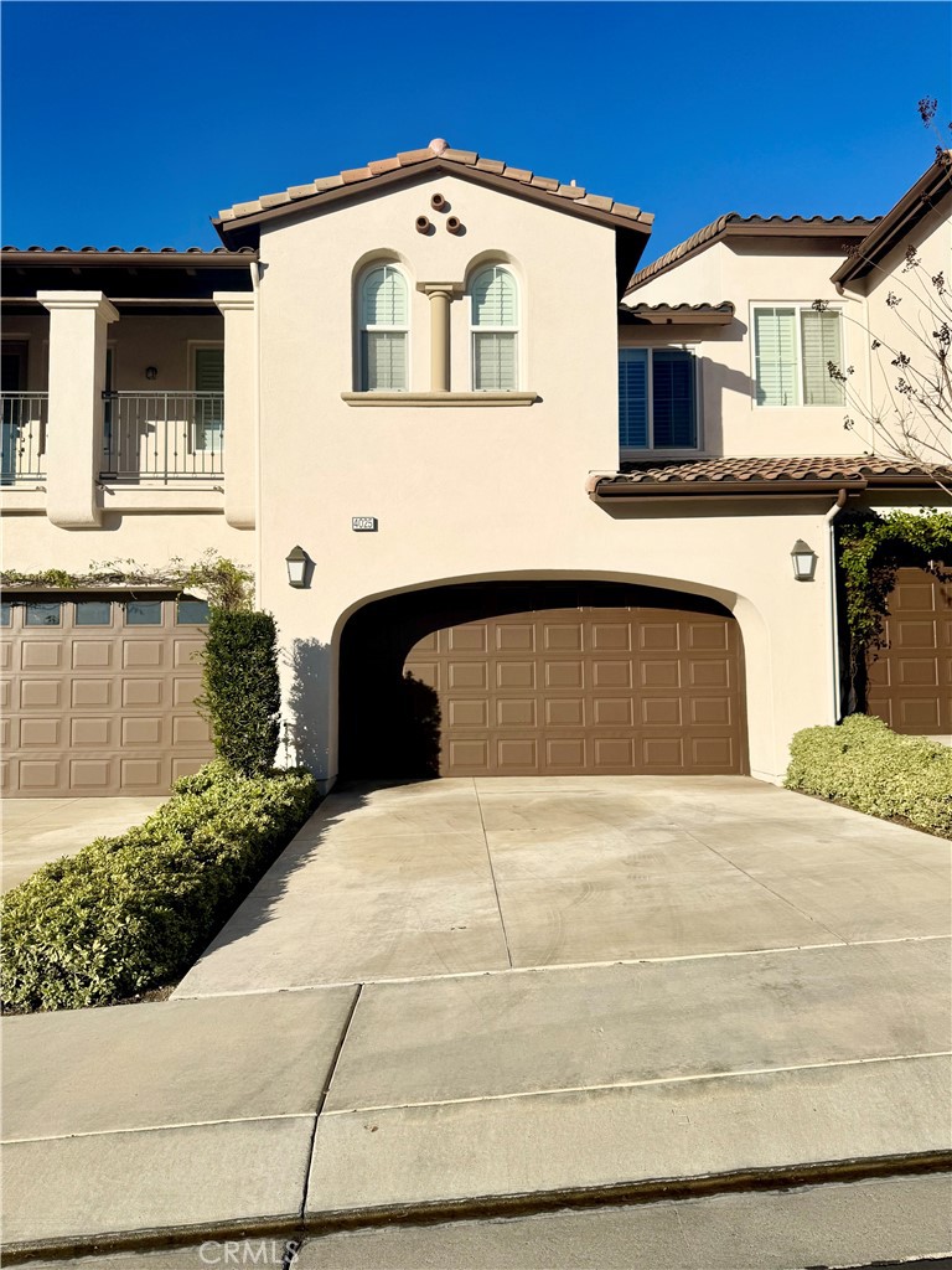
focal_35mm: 24
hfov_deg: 56.8
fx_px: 880
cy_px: 635
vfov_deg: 71.6
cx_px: 476
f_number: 1.78
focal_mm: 6.76
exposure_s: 1/10417
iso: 80
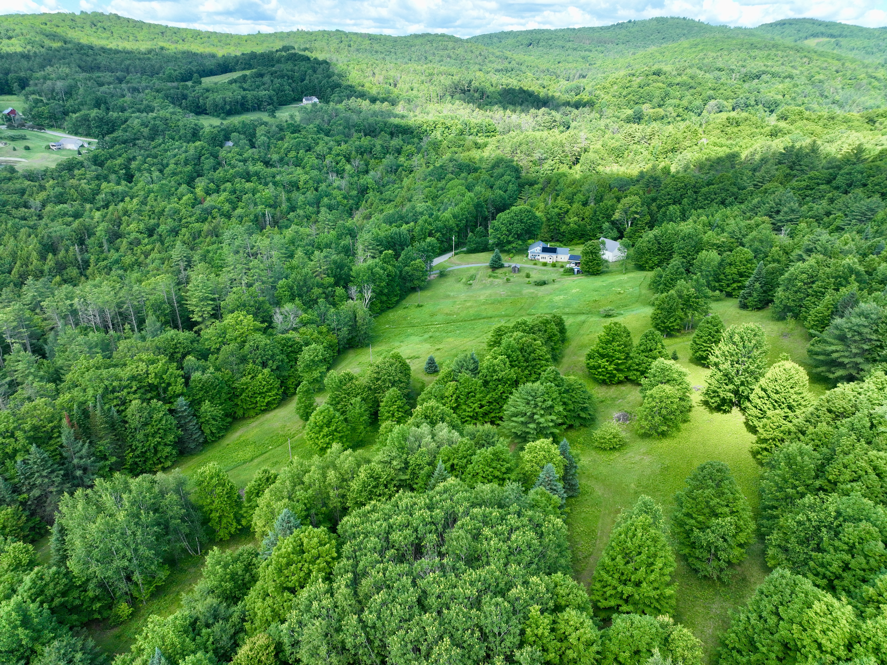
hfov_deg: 71.6
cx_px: 444
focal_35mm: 24
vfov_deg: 56.8
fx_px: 615
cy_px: 332
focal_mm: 12.29
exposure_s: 1/1000
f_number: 2.8
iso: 220
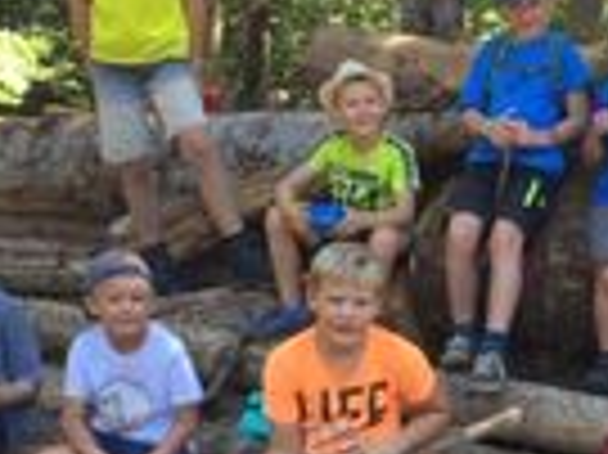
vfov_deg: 17.0
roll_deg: -1.1
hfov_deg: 22.3
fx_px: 1509
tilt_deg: -17.5
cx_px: 527
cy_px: 378
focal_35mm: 86
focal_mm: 4.15
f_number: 2.2
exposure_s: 1/100
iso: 40
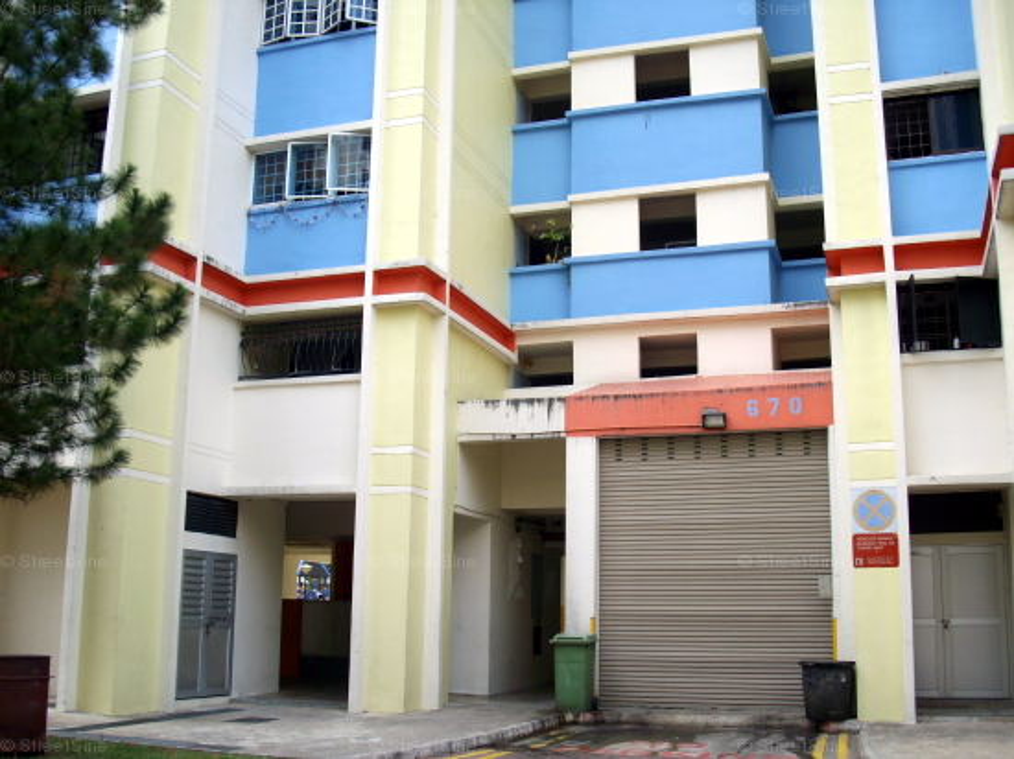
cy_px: 380
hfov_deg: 50.2
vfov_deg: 38.6
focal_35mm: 37
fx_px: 1083
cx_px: 507
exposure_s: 1/320
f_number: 2.8
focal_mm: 6.2
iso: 80
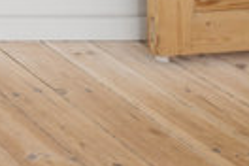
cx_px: -473
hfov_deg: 11.3
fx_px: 837
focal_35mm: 121
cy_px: -325
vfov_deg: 9.2
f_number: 8
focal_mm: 20
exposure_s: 1/10
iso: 160
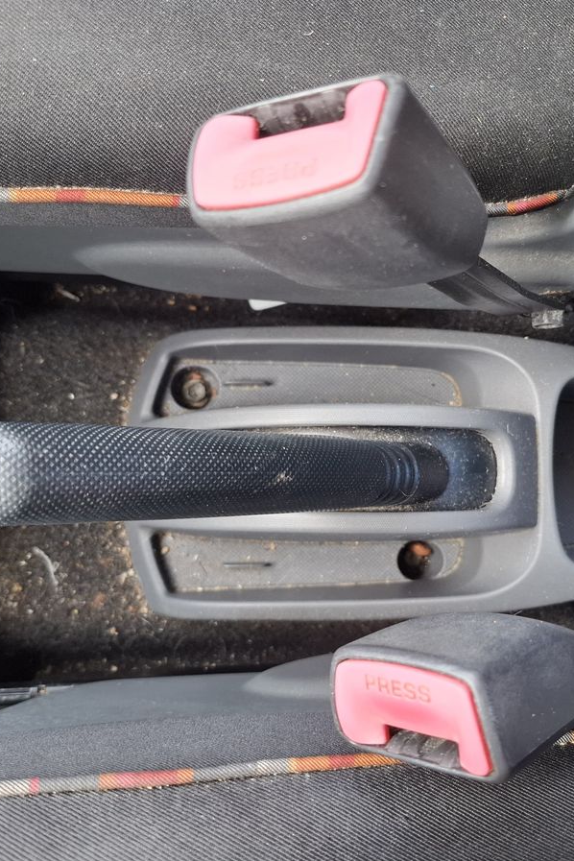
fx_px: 765
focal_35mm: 32
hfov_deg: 41.0
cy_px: 431
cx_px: 331
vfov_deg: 58.7
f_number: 1.8
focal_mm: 5.54
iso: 160
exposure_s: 1/100
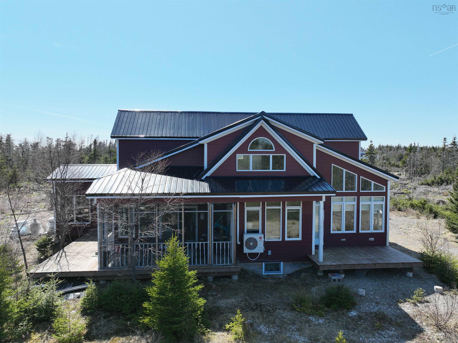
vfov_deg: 56.8
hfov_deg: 71.6
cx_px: 229
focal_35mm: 24
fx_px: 317
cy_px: 172
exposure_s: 1/2500
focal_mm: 12.29
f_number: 2.8
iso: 310
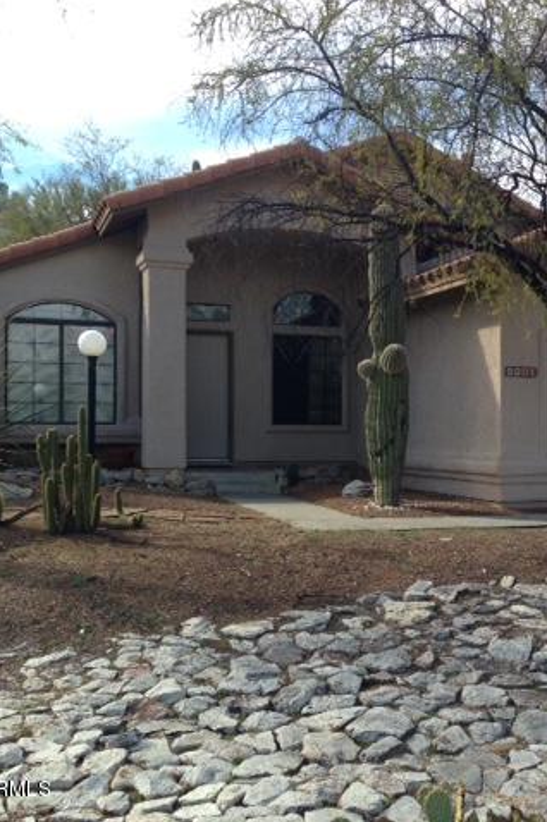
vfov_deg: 42.8
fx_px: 1050
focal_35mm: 46
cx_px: 439
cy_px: 411
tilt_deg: -1.5
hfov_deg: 28.6
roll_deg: -0.1
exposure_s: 1/638
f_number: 2.4
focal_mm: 4.12
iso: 50
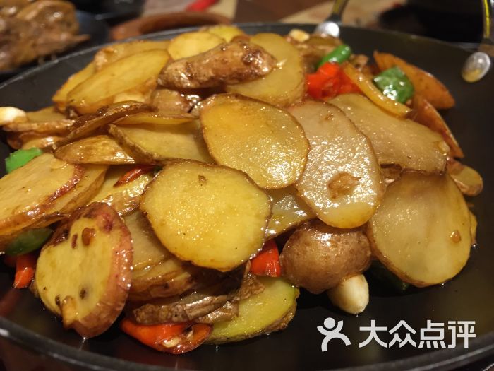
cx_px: 247
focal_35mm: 29
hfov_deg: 61.7
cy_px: 186
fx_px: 414
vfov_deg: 48.2
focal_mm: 4.15
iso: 125
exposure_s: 1/33
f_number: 2.2
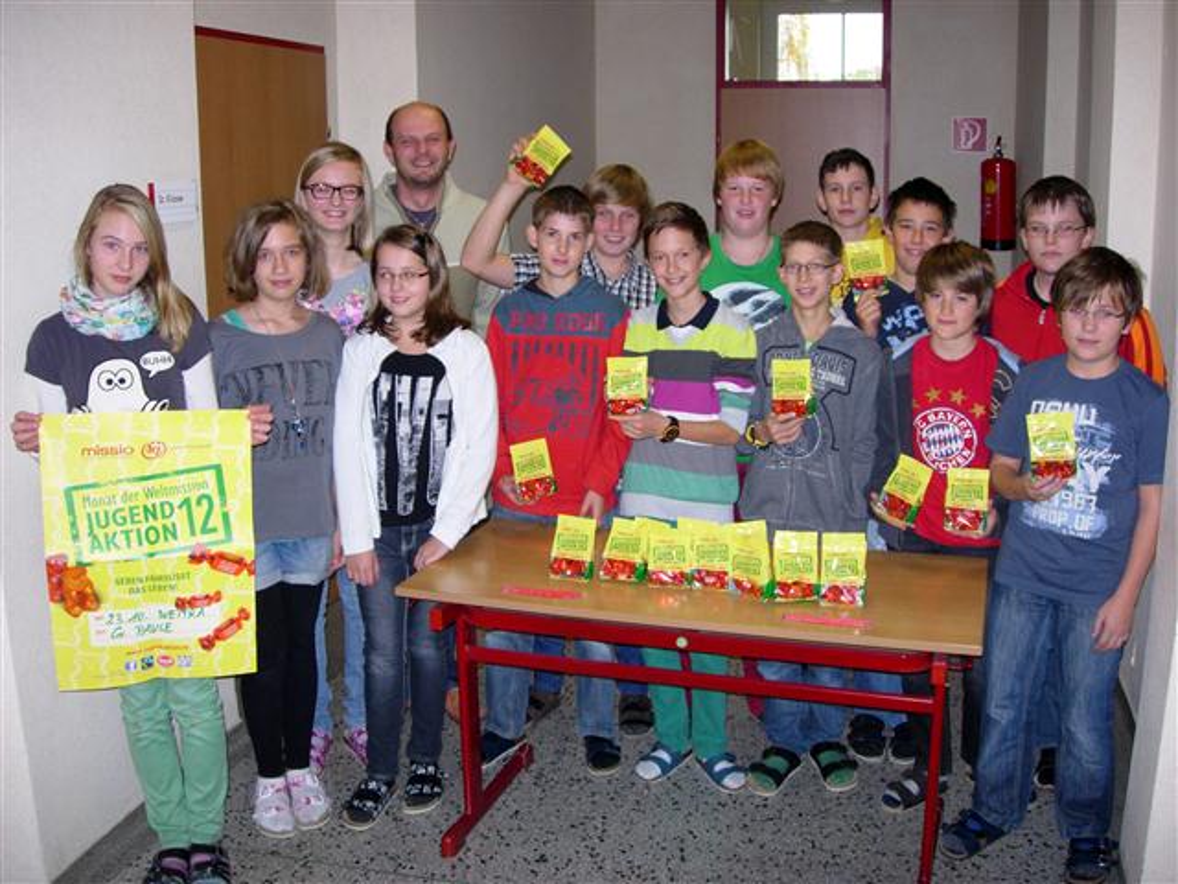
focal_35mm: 38
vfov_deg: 37.7
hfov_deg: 49.0
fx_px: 1293
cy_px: 442
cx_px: 589
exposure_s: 1/82.9
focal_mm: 7.8
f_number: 2.8
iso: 102
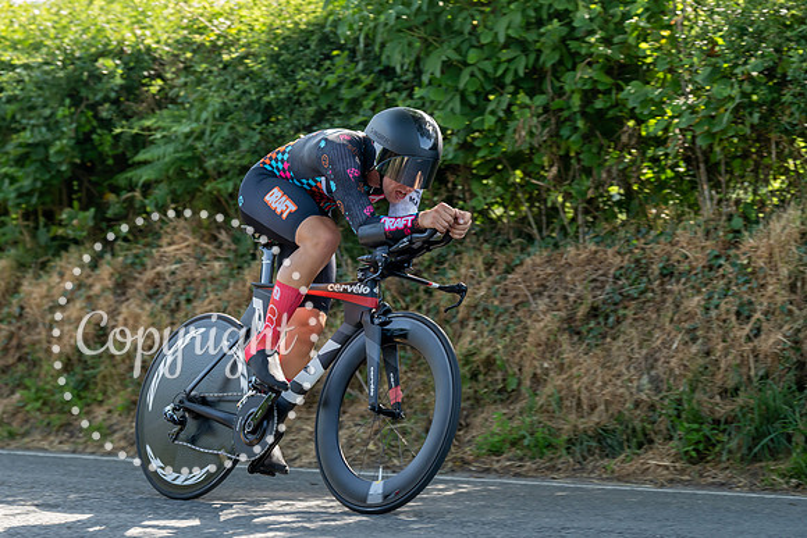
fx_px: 2537
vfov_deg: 12.1
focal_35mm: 113
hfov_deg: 18.1
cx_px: 393
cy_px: 266
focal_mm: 95
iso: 640
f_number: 3.5
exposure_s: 1/800
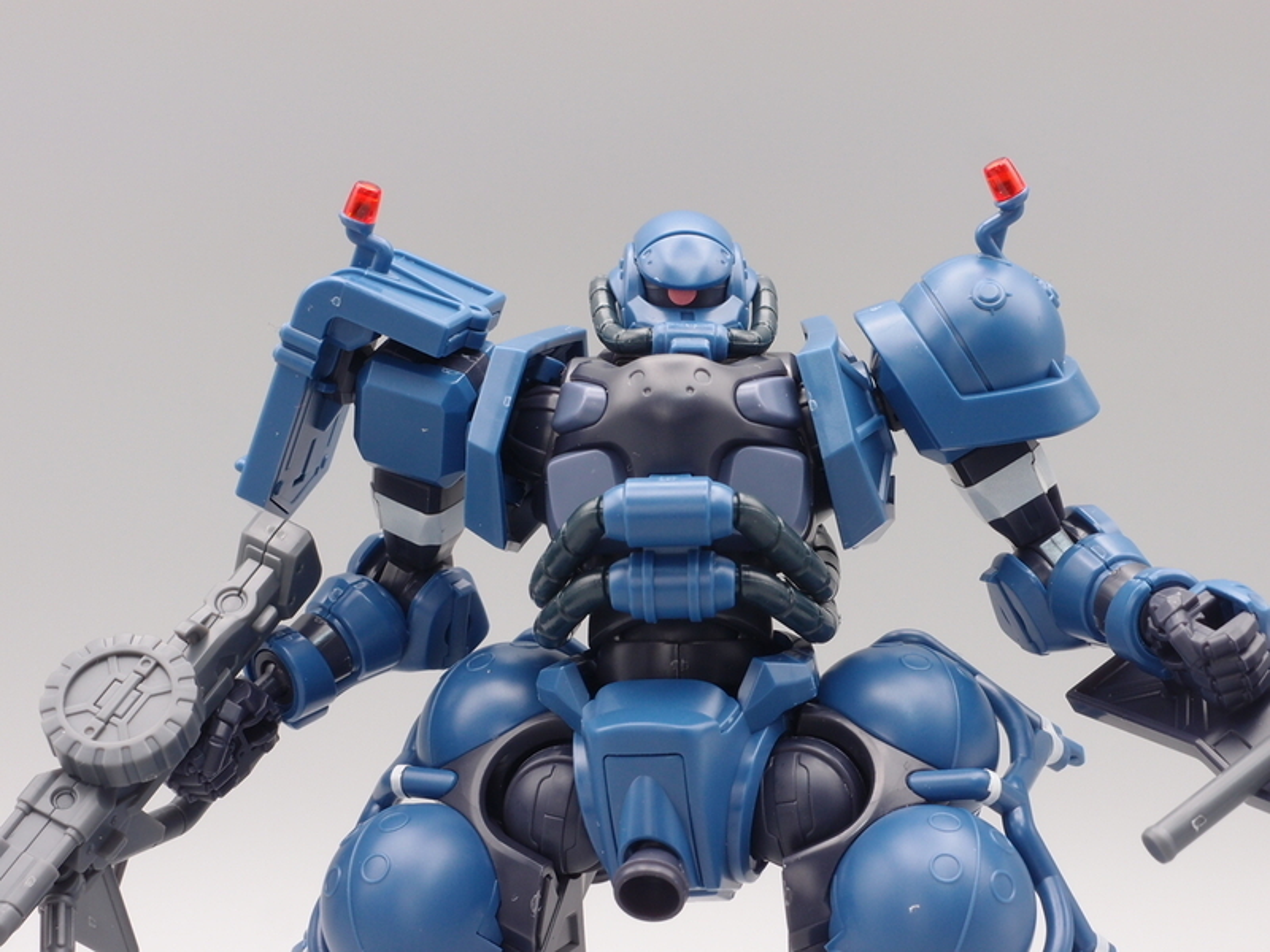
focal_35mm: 112
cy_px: 476
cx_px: 635
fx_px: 4109
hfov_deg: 17.6
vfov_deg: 13.2
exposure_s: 1/8
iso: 100
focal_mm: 24
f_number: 8
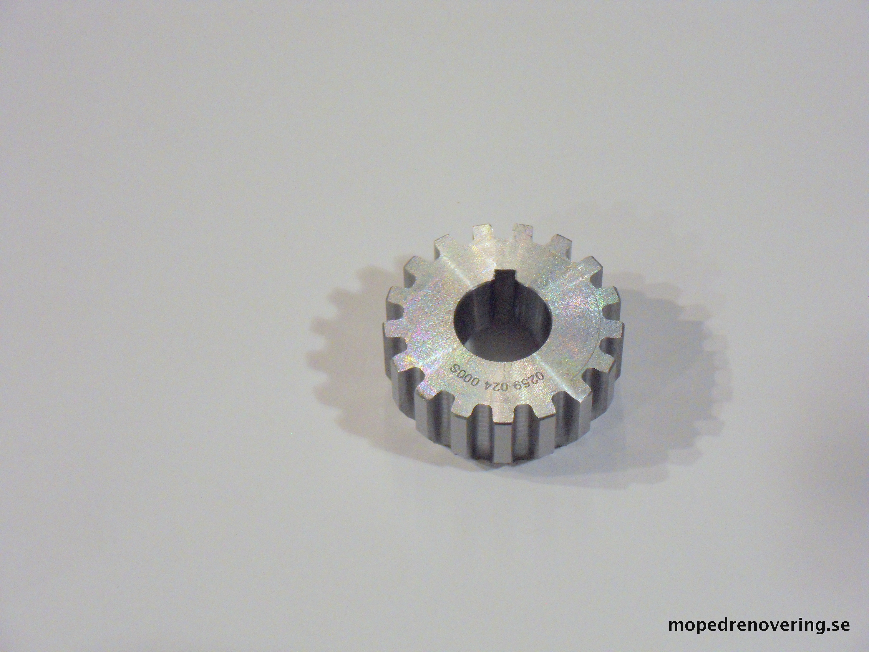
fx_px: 2761
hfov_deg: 17.9
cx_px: 434
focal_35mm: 110
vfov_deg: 13.5
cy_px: 326
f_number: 5.6
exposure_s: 1/45
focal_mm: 19.3
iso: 400
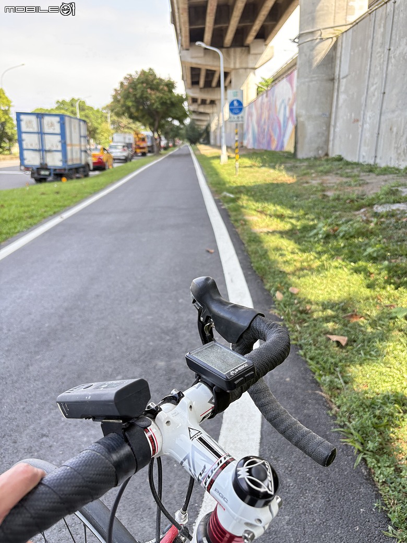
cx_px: 204
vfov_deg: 67.3
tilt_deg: -17.2
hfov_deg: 53.1
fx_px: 408
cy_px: 272
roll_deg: +1.5
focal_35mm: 26
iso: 40
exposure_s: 1/160
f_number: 1.6
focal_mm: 5.96
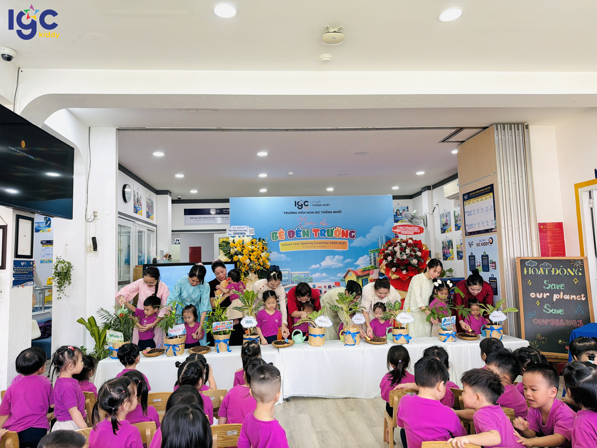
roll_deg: +2.1
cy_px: 224
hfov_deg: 71.6
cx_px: 298
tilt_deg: +6.5
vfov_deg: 56.8
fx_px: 414
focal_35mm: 24
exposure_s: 1/121
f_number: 1.78
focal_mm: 6.76
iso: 125
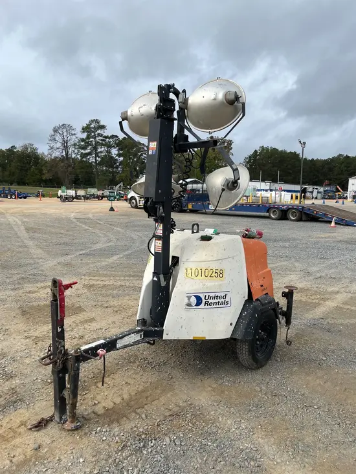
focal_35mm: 26
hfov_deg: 53.1
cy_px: 237
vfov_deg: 67.3
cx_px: 178
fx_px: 356
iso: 50
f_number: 1.6
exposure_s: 1/1536
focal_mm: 5.1
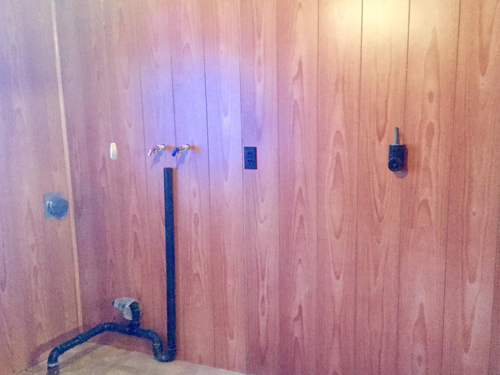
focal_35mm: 38
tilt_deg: -12.1
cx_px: 268
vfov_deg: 37.6
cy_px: 215
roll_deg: +1.4
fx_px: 549
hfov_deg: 48.9
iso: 320
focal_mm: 3.3
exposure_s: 1/15
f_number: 2.4
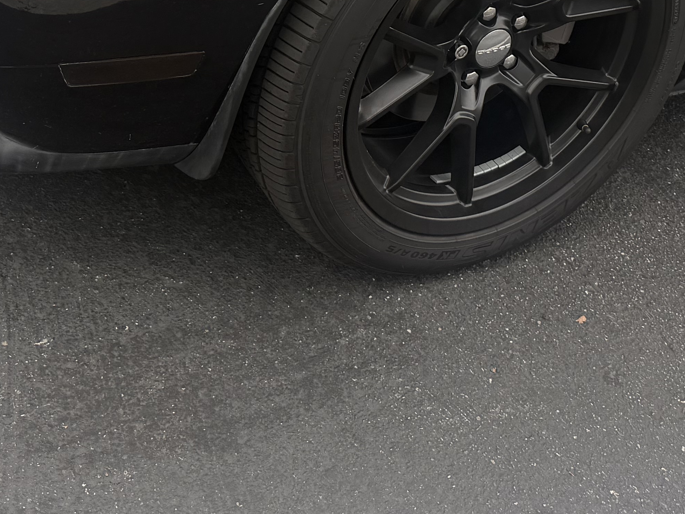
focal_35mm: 69
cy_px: -187
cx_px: 590
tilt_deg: -20.1
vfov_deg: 19.4
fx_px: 1365
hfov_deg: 27.4
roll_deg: -13.6
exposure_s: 1/955
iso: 80
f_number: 1.78
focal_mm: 6.76
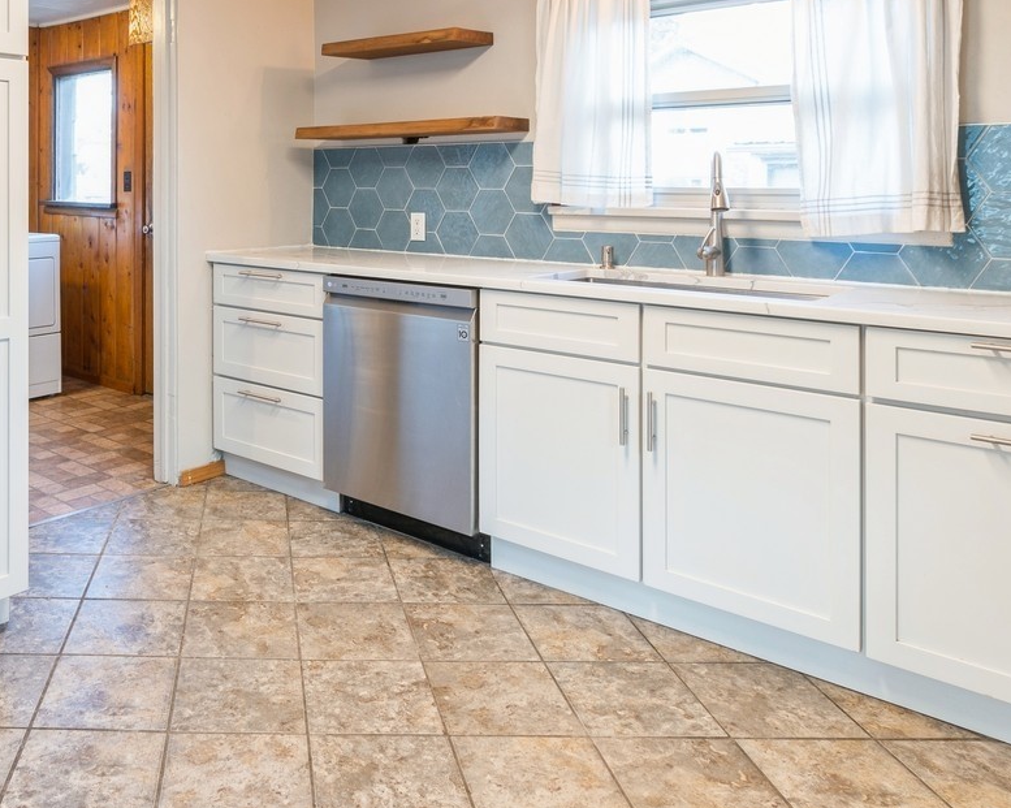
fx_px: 867
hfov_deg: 57.0
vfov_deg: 47.3
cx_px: 237
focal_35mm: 29
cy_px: 164
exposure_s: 1/1.67
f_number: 6.3
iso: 100
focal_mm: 10
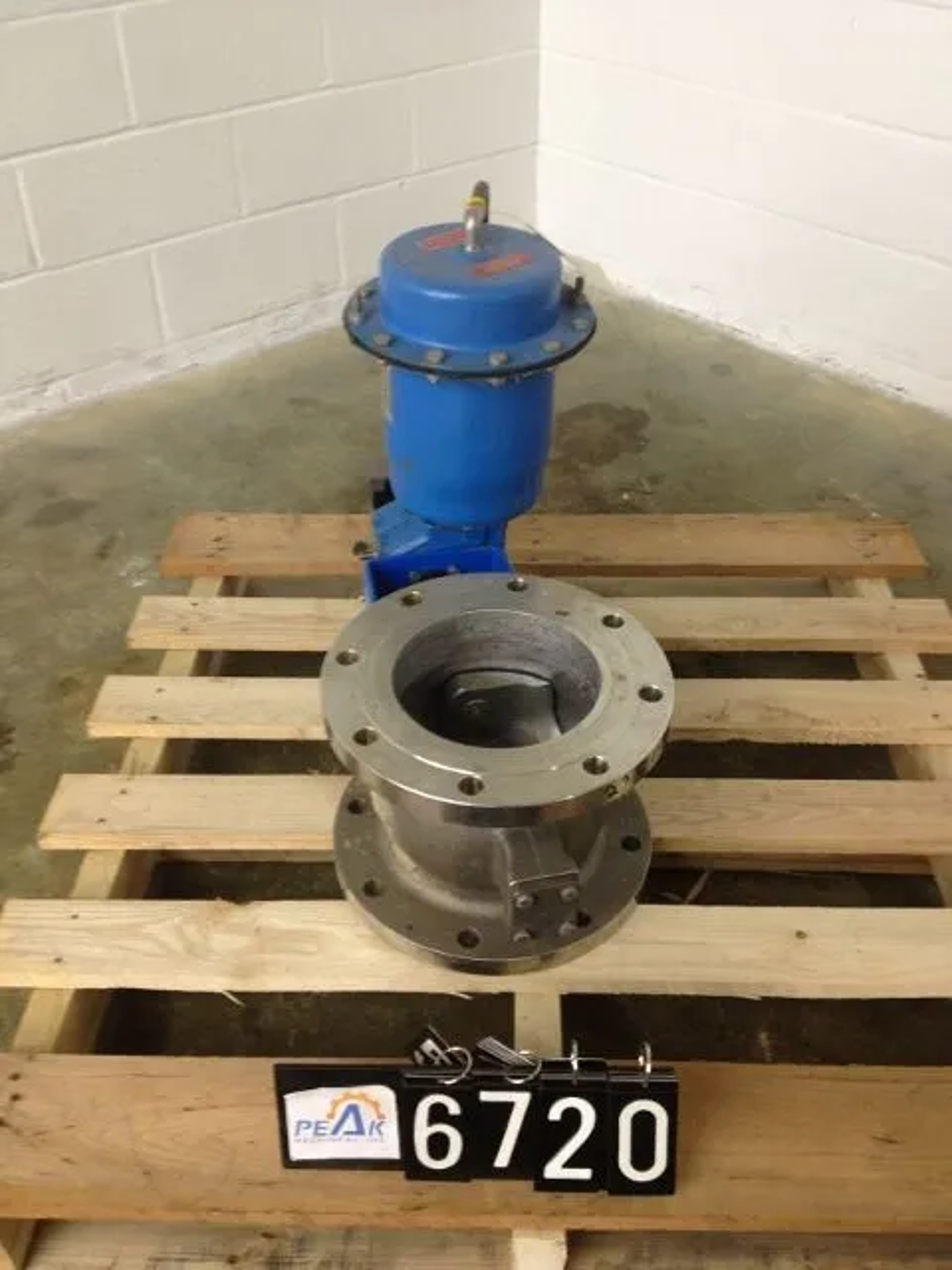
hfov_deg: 40.7
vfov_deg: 52.6
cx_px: 476
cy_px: 635
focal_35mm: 35
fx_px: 1283
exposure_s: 1/20
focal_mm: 4.28
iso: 125
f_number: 2.4
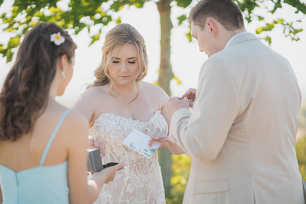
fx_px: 723
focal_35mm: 85
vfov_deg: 16.1
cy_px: 102
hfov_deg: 23.9
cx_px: 153
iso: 125
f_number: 1.8
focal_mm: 85
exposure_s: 1/2000
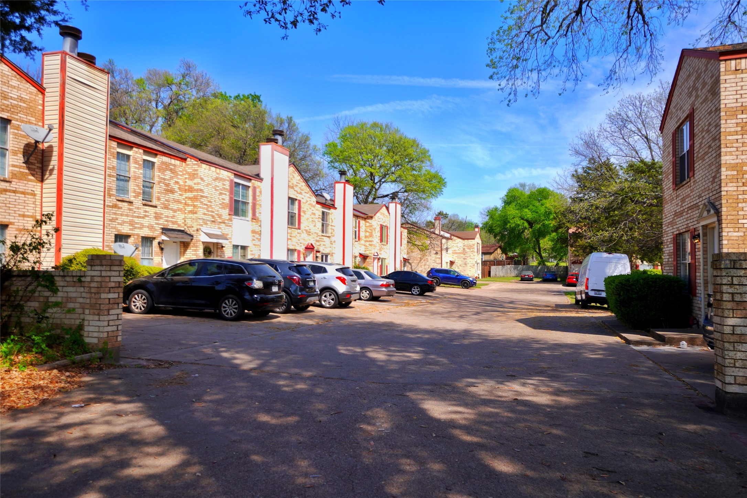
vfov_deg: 51.3
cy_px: 249
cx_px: 374
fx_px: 519
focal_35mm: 25
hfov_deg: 71.5
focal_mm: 17
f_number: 4
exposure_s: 1/320
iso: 50
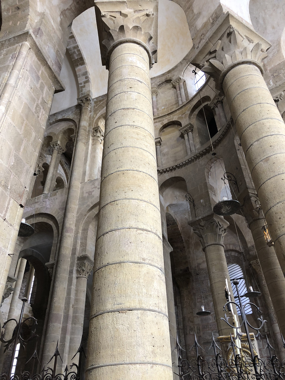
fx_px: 307
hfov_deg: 49.7
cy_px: 190
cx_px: 142
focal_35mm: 28
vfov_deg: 63.4
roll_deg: +2.9
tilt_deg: +38.4
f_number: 1.8
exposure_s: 1/25
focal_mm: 4
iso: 32
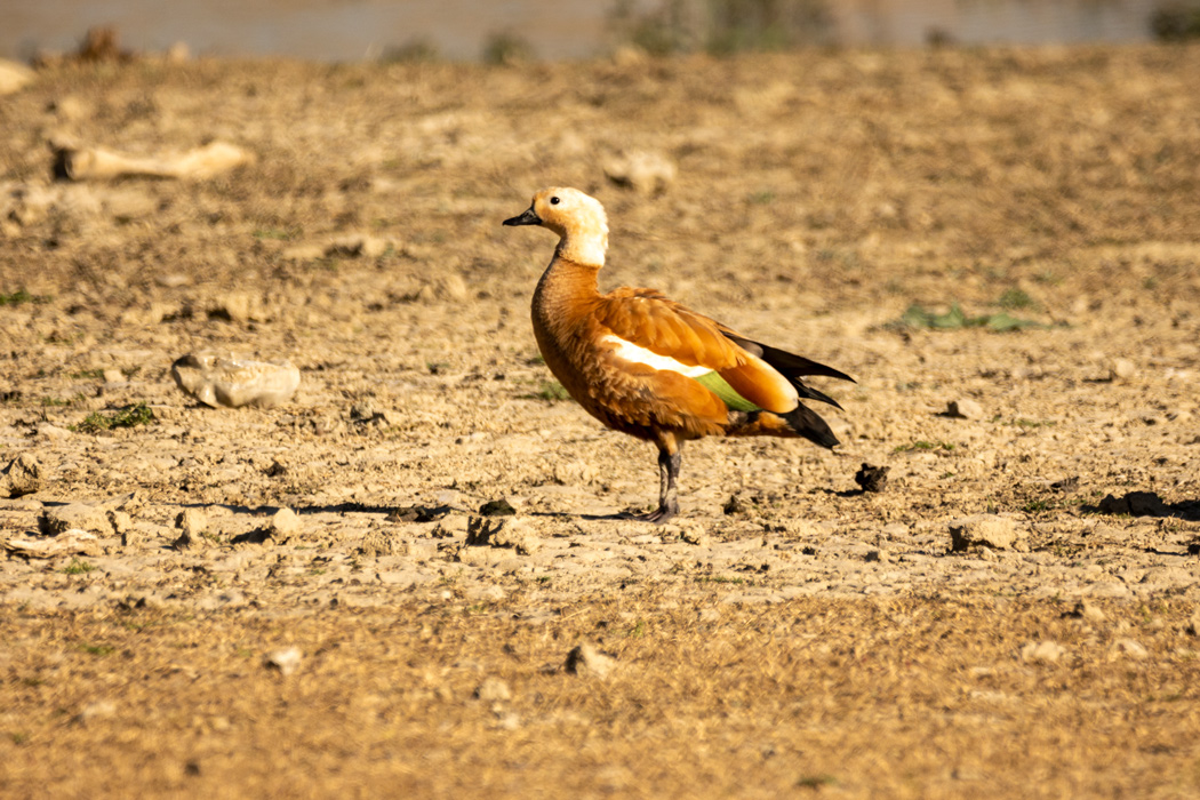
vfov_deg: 1.5
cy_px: 400
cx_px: 600
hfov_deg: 2.3
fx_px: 29998
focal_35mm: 900
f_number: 7.1
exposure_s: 1/2000
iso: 400
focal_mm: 600
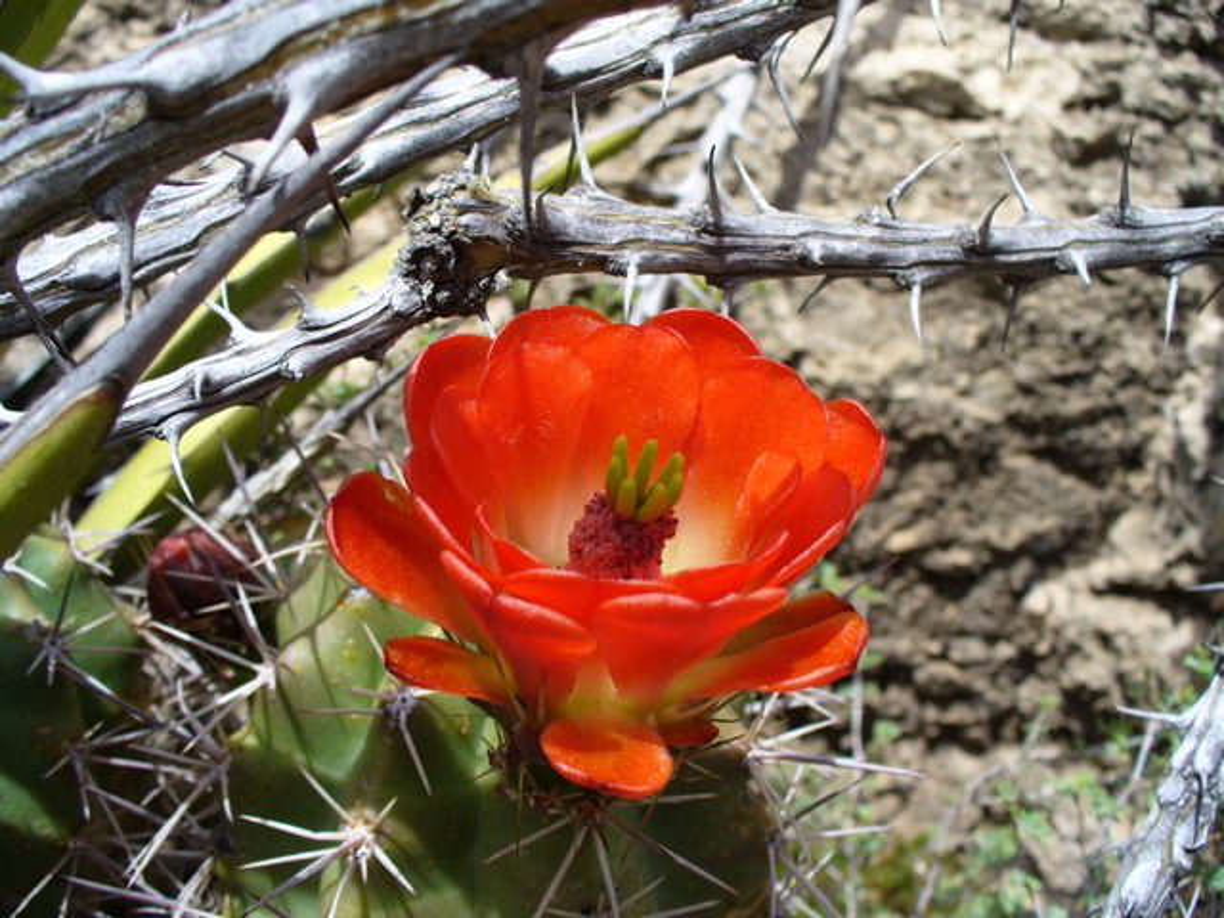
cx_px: 612
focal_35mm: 37
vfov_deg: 38.7
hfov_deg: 50.1
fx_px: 1308
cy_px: 459
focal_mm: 6.1
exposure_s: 1/250
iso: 80
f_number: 5.6
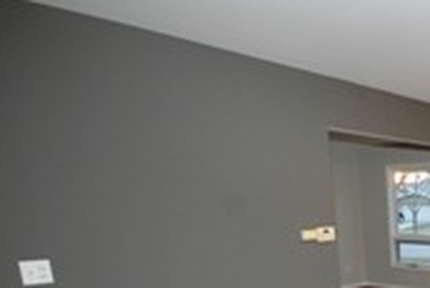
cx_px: 505
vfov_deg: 30.2
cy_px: 328
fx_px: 466
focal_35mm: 39
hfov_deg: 38.1
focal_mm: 10
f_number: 4
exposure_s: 1/13
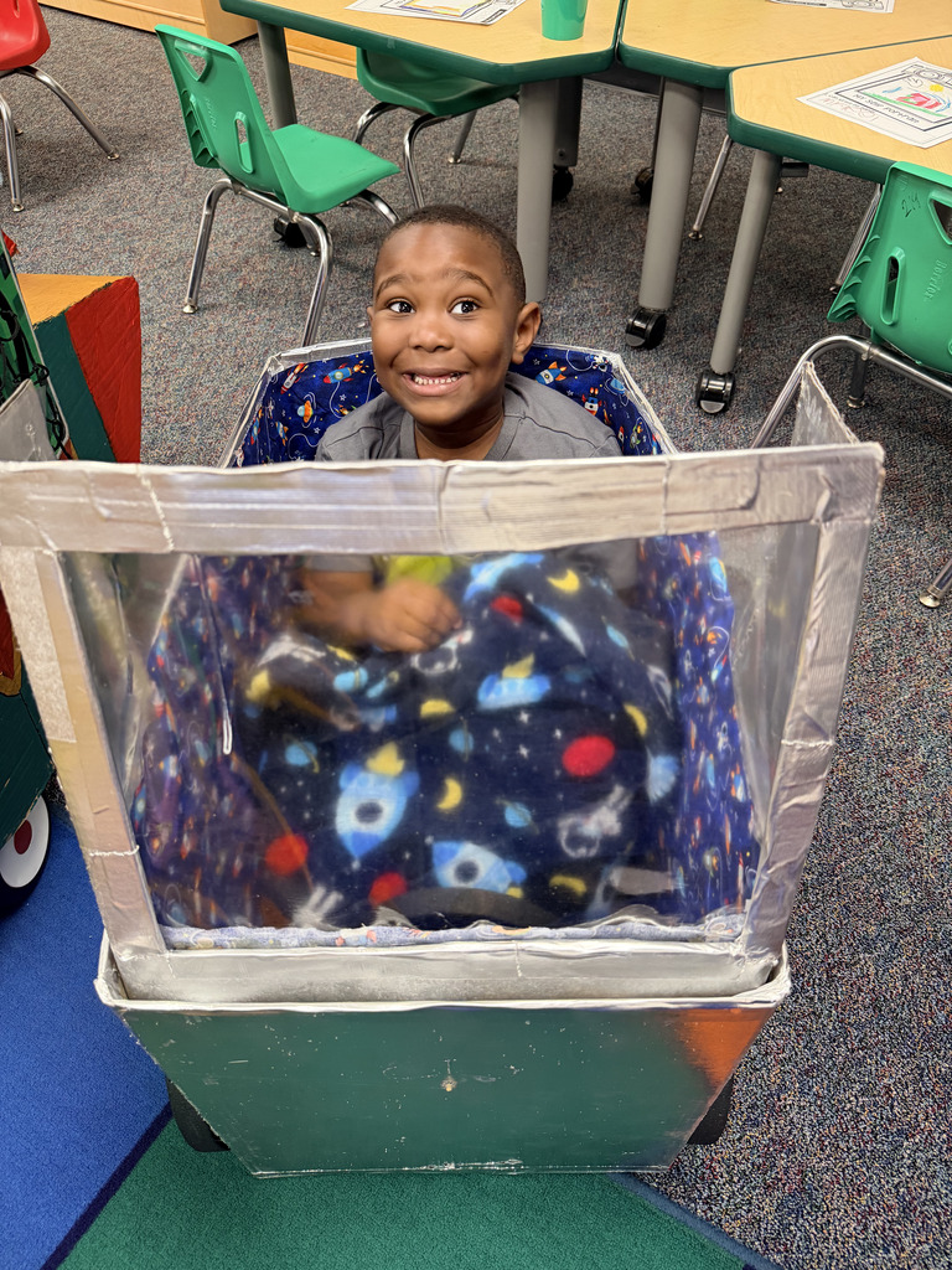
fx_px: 880
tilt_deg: -48.7
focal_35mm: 24
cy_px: 635
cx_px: 476
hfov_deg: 56.8
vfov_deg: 71.6
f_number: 1.78
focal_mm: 6.76
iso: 250
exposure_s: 1/60
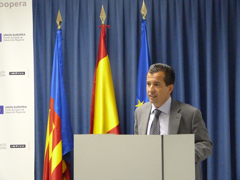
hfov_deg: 25.0
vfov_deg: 18.9
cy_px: 90
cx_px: 120
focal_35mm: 78
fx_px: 541
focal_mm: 14.1
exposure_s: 1/25
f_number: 3.3
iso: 800
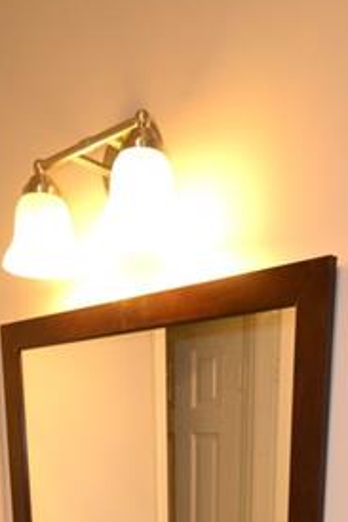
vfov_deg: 36.5
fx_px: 608
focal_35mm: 42
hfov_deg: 31.9
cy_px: 617
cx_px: 165
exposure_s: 1/80
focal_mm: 10
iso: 400
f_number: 4
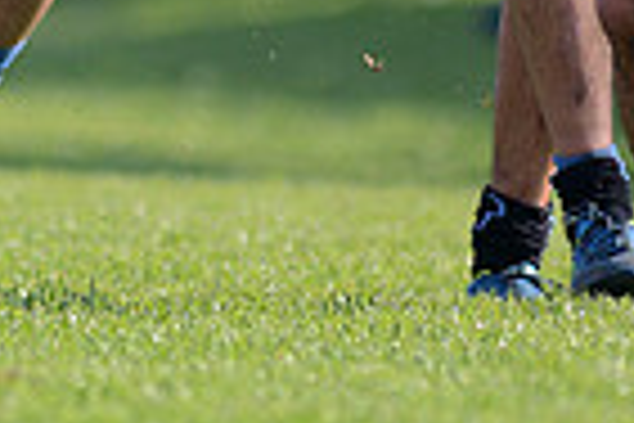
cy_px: -425
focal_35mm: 1733
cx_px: -175
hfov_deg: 1.2
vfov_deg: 0.8
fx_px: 30518
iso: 560
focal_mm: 420
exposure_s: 1/1600
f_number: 4
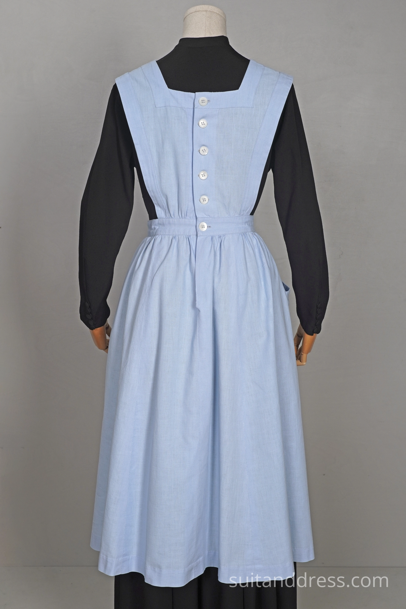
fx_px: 812
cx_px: 203
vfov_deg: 41.1
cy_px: 304
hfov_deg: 28.1
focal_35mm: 48
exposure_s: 1/30
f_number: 7.1
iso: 320
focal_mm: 32
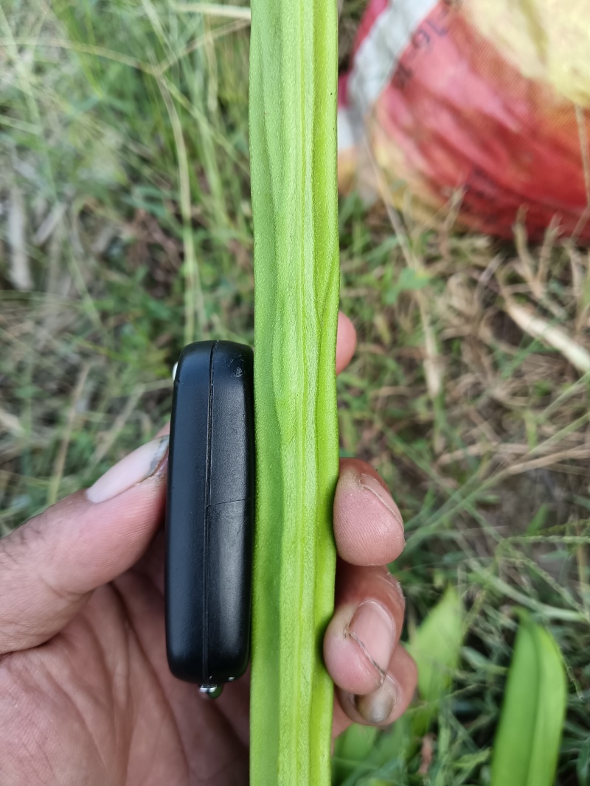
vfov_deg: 65.3
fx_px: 614
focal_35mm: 27
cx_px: 295
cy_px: 393
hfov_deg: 51.3
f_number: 1.8
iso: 109
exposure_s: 1/50
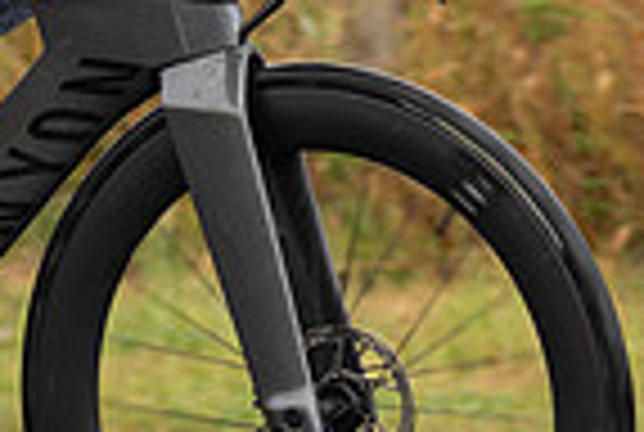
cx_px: 252
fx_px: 9214
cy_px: -322
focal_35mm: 514
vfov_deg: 2.7
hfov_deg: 4.0
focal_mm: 127
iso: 400
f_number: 3.5
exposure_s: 1/800
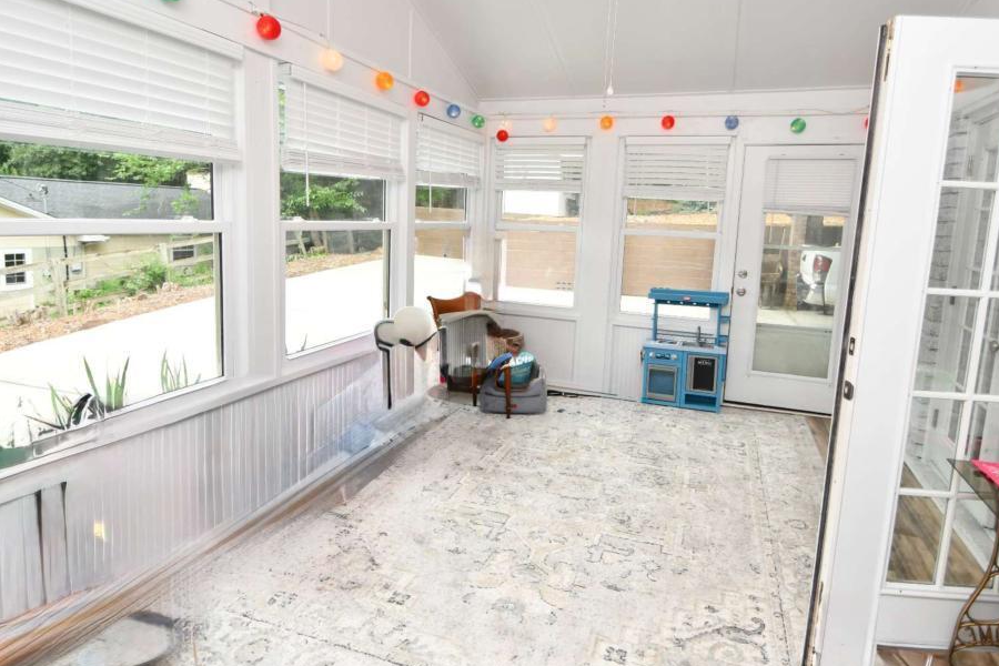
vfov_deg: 61.7
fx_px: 555
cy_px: 289
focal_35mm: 20
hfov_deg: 83.9
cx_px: 522
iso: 200
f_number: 4
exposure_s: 1/60
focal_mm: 10
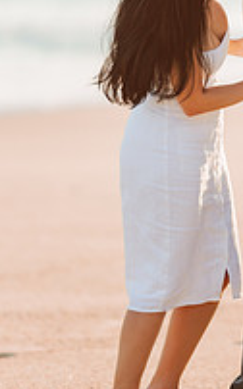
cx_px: 287
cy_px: 91
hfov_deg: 4.3
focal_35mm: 306
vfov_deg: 6.9
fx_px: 3247
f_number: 1.8
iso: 100
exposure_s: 1/3200
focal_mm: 135
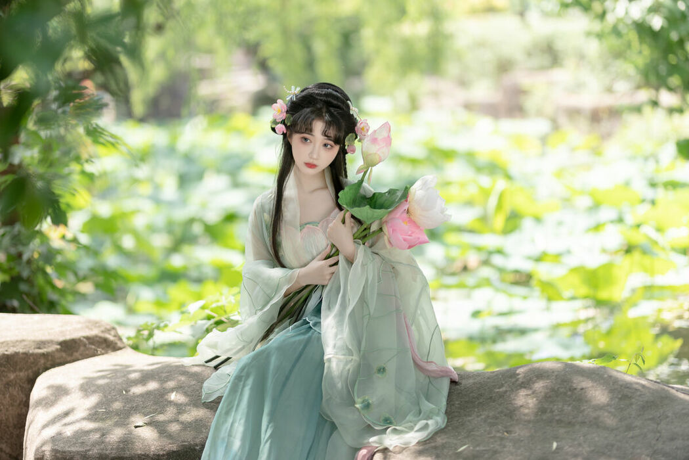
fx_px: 1627
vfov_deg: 16.1
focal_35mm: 85
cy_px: 230
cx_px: 344
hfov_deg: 23.9
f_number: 1.4
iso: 200
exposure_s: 1/1600
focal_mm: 85
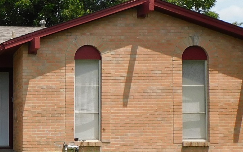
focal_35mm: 72
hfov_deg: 25.3
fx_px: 477
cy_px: 104
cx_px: -58
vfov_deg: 18.0
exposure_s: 1/1250
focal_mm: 4.3
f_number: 3.3
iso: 125
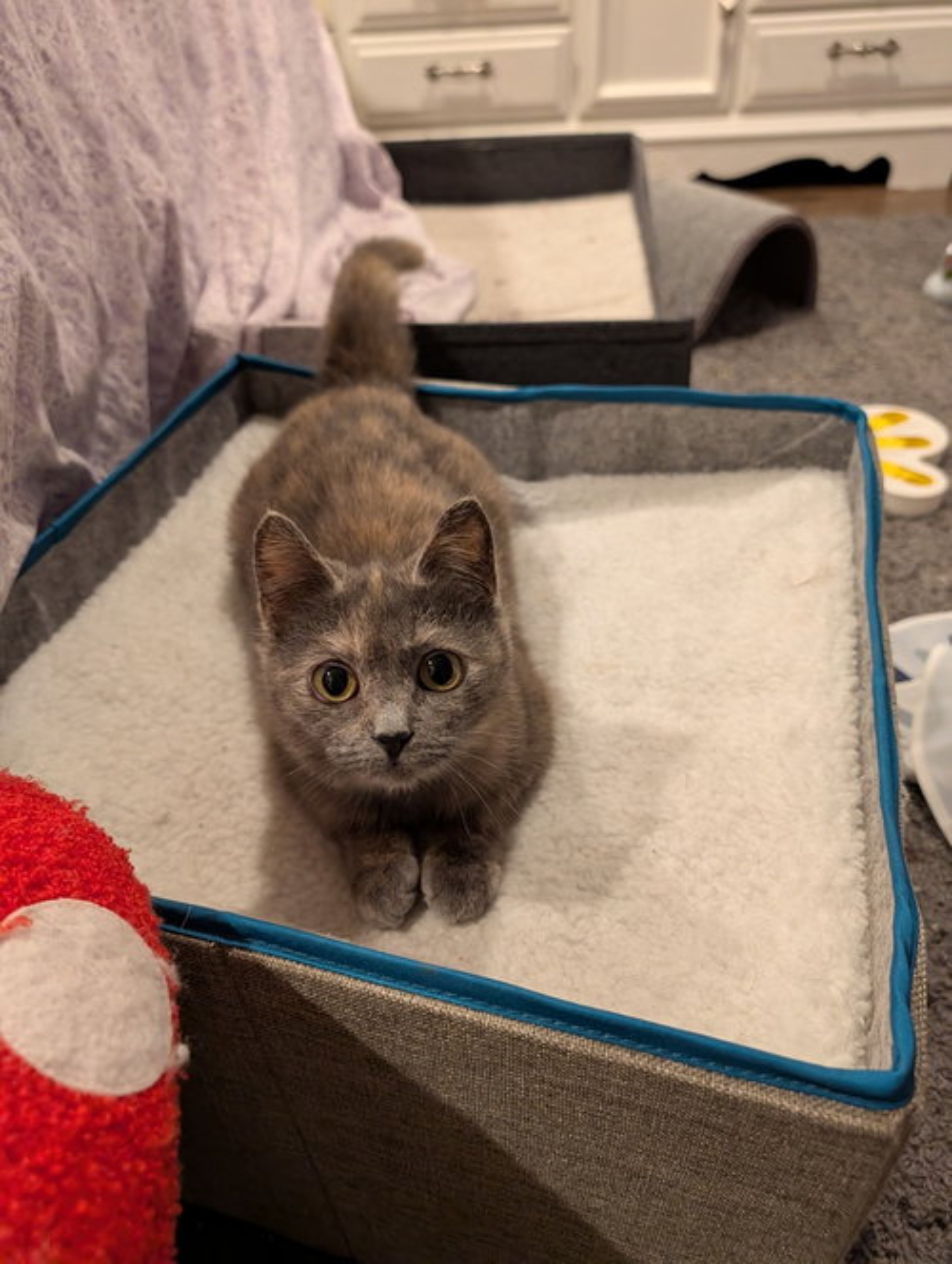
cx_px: 476
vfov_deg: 71.5
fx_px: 878
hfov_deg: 56.9
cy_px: 632
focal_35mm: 24
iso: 1123
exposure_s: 1/120
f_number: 1.68
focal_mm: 6.9
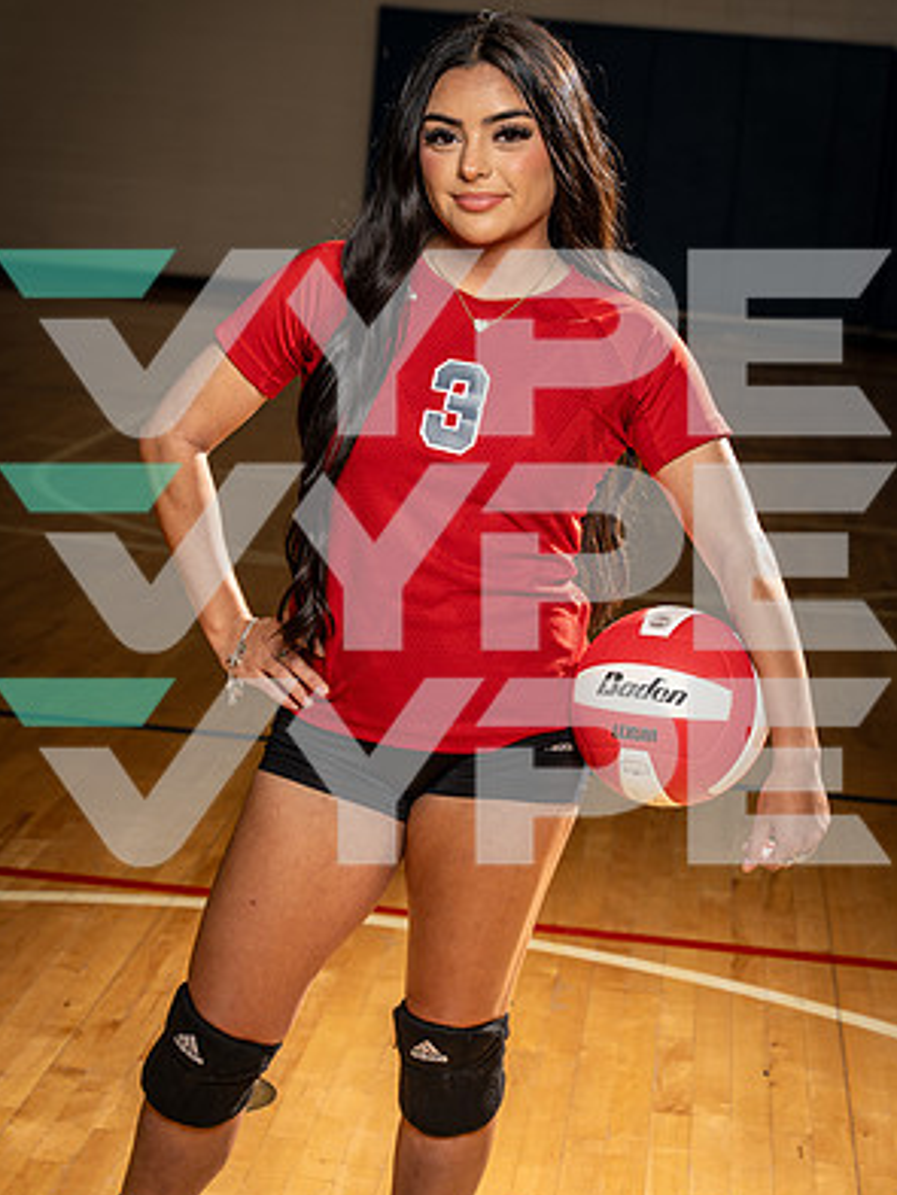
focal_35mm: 77
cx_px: 447
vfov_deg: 25.3
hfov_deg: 19.1
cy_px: 559
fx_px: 2659
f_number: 5.6
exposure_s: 1/250
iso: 125
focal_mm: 70
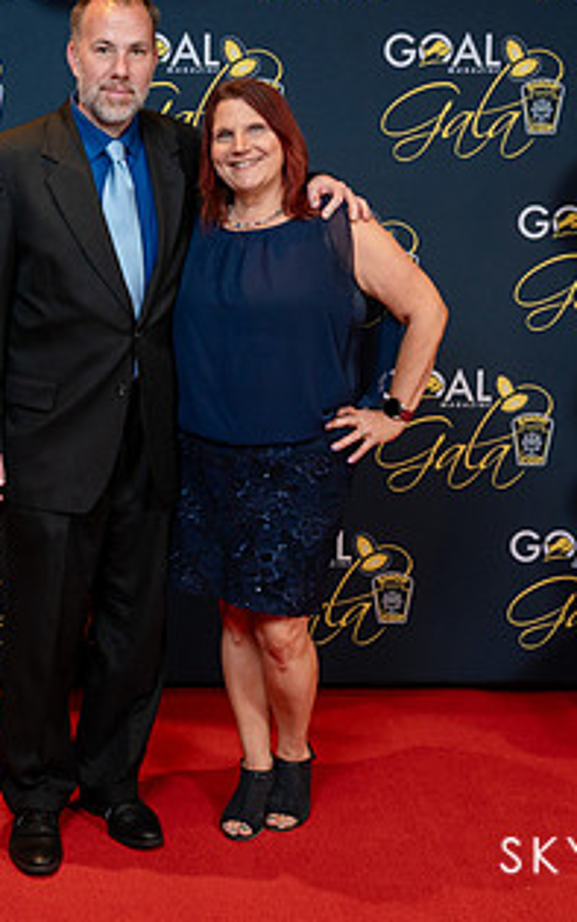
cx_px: 164
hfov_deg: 24.2
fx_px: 1333
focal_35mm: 53
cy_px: 363
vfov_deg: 38.0
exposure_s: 1/200
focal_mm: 28
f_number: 4.5
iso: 1250
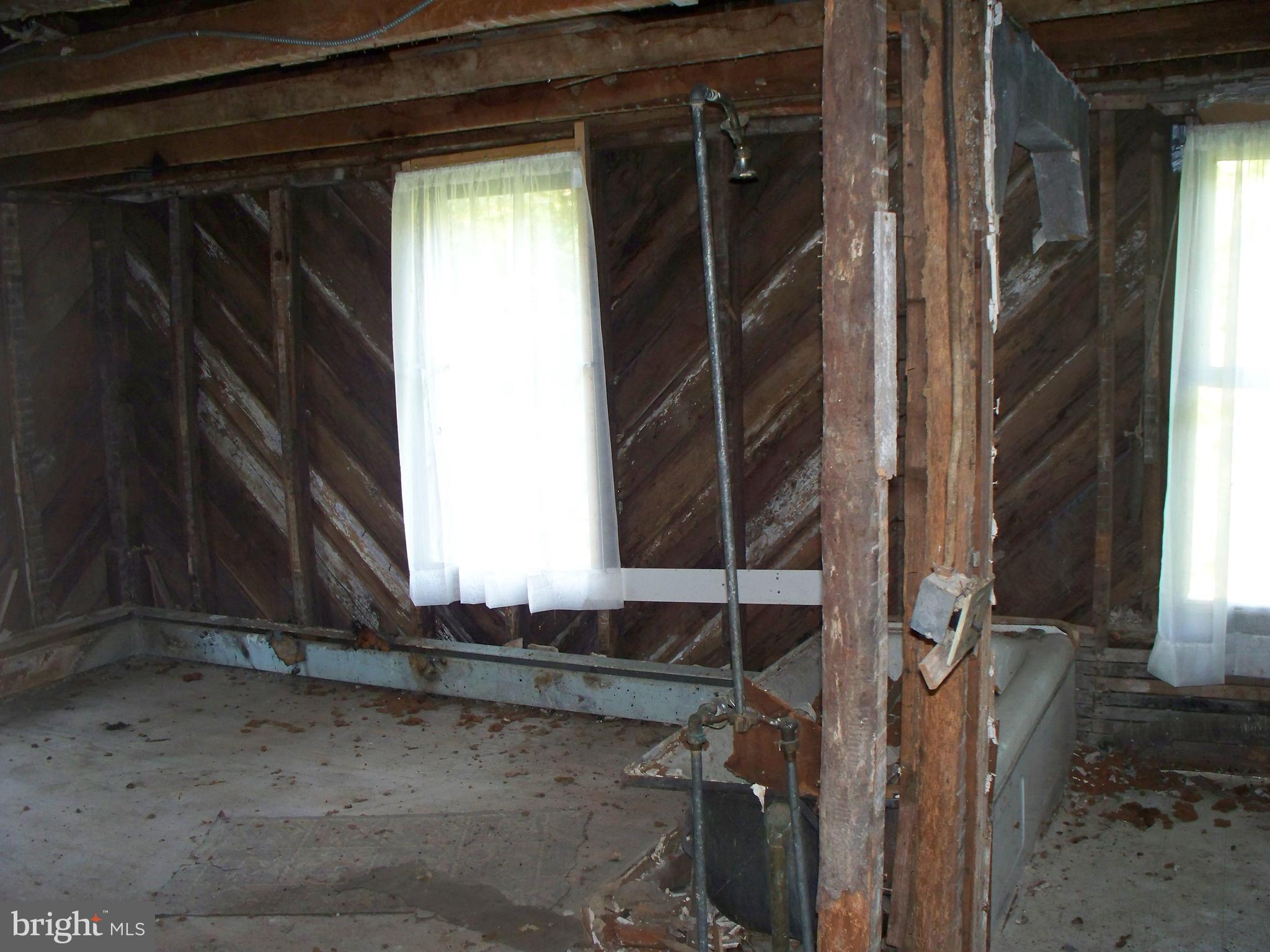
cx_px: 635
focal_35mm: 36
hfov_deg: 51.4
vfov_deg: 39.7
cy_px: 476
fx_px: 1321
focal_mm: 7.54
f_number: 2.8
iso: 200
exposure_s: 1/30
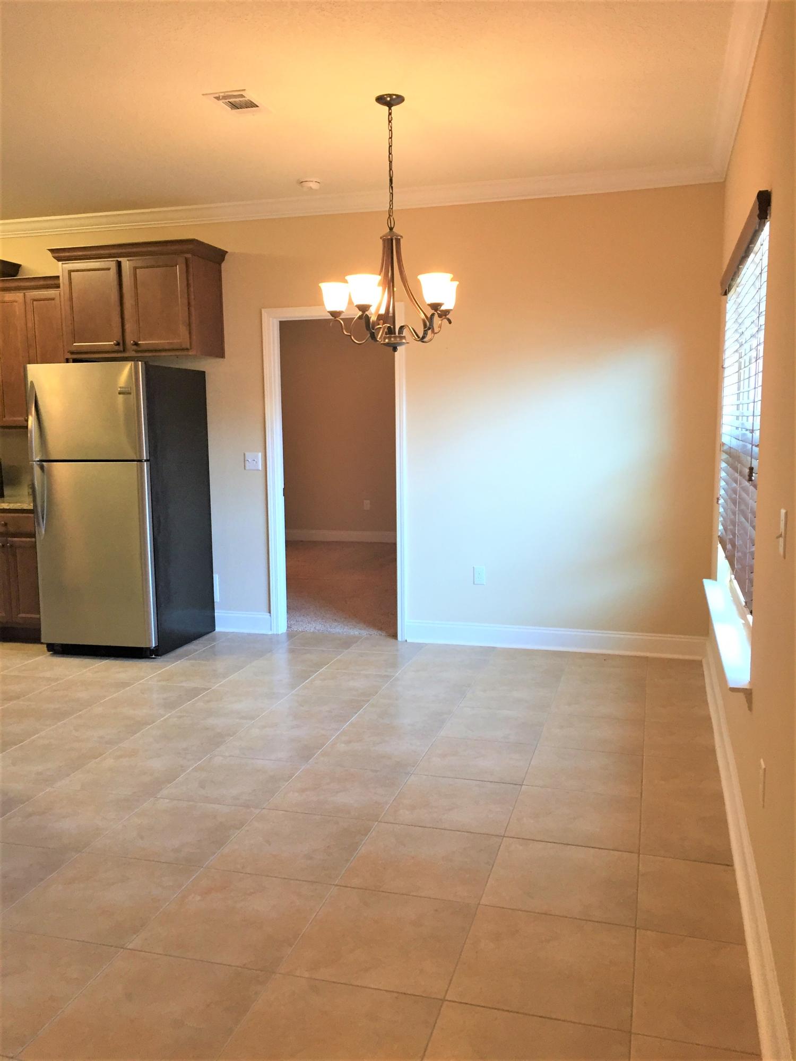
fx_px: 889
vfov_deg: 61.7
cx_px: 398
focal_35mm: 29
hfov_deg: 48.2
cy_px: 530
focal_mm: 4.15
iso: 50
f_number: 2.2
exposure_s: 1/30
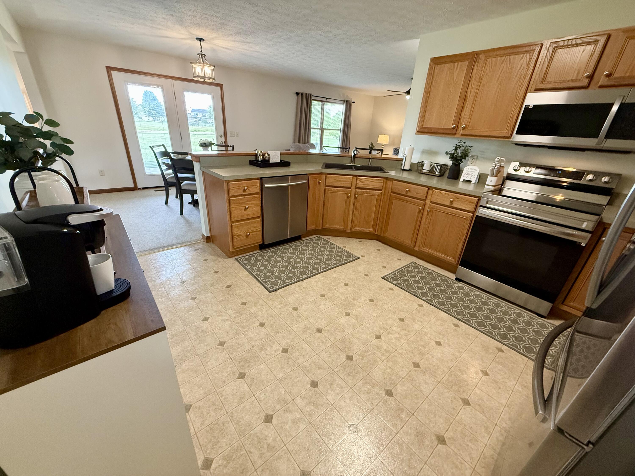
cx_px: 318
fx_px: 257
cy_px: 238
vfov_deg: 85.7
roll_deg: -3.3
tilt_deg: -22.7
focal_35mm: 14
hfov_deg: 102.1
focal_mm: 2.22
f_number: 2.2
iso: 500
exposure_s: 1/120
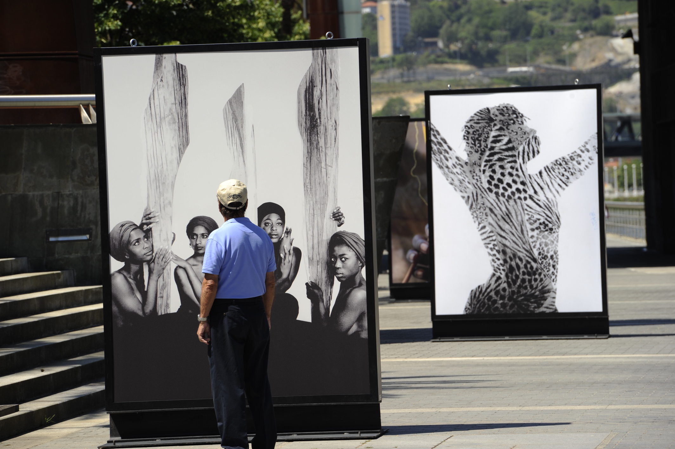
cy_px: 224
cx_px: 338
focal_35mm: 200
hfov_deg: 10.3
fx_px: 3748
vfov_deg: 6.9
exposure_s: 1/250
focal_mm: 200
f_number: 8
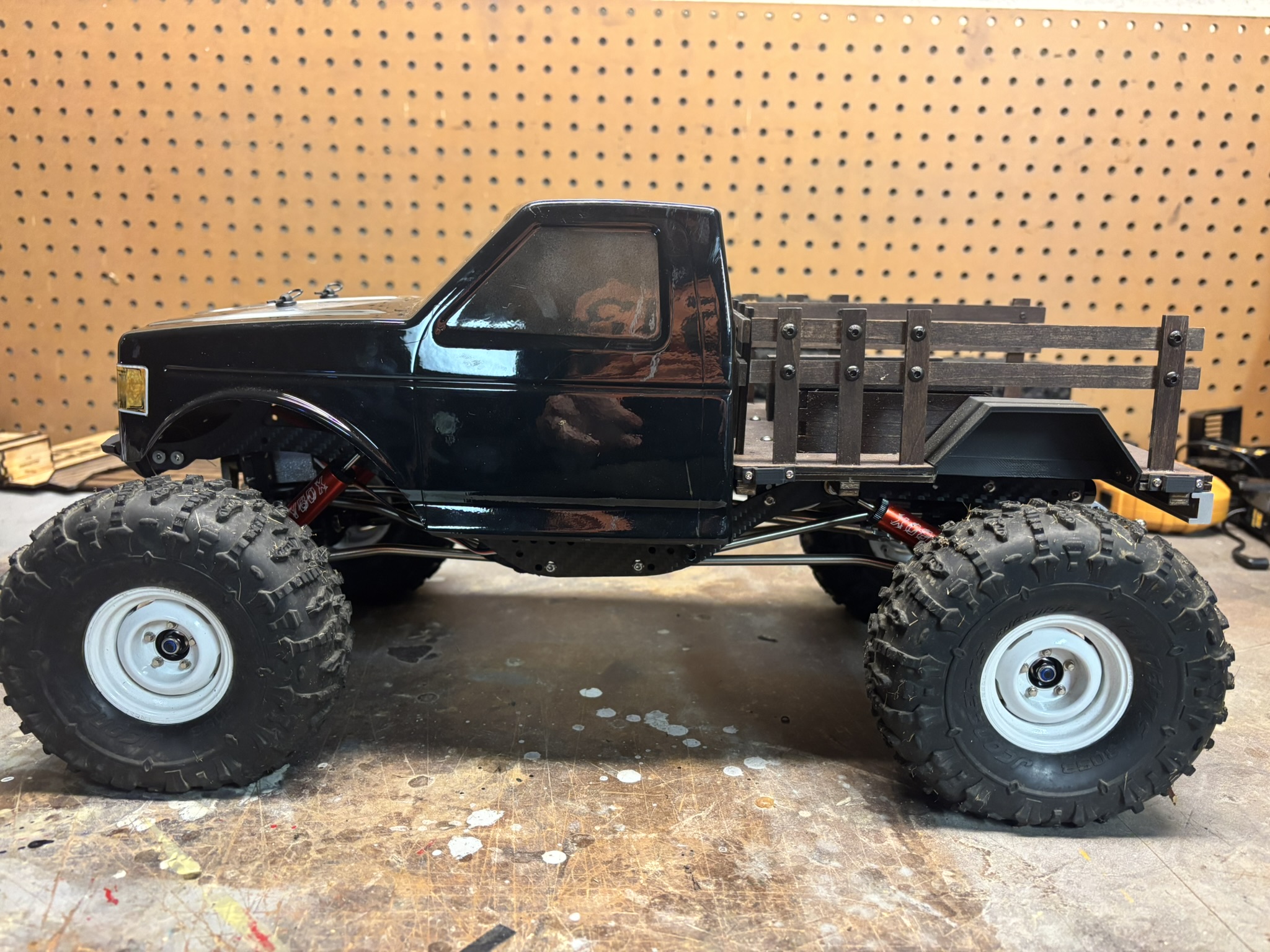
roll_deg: -1.7
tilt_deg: -13.1
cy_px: 476
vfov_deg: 53.1
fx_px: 954
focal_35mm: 26
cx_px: 635
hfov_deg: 67.3
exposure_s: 1/60
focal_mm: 5.96
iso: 320
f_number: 1.6
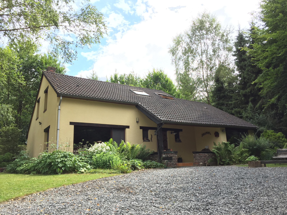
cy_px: 108
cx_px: 144
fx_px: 240
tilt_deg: +13.3
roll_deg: +2.4
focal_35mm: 29
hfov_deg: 61.7
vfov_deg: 48.2
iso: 32
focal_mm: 4.15
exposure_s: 1/425
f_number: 2.2
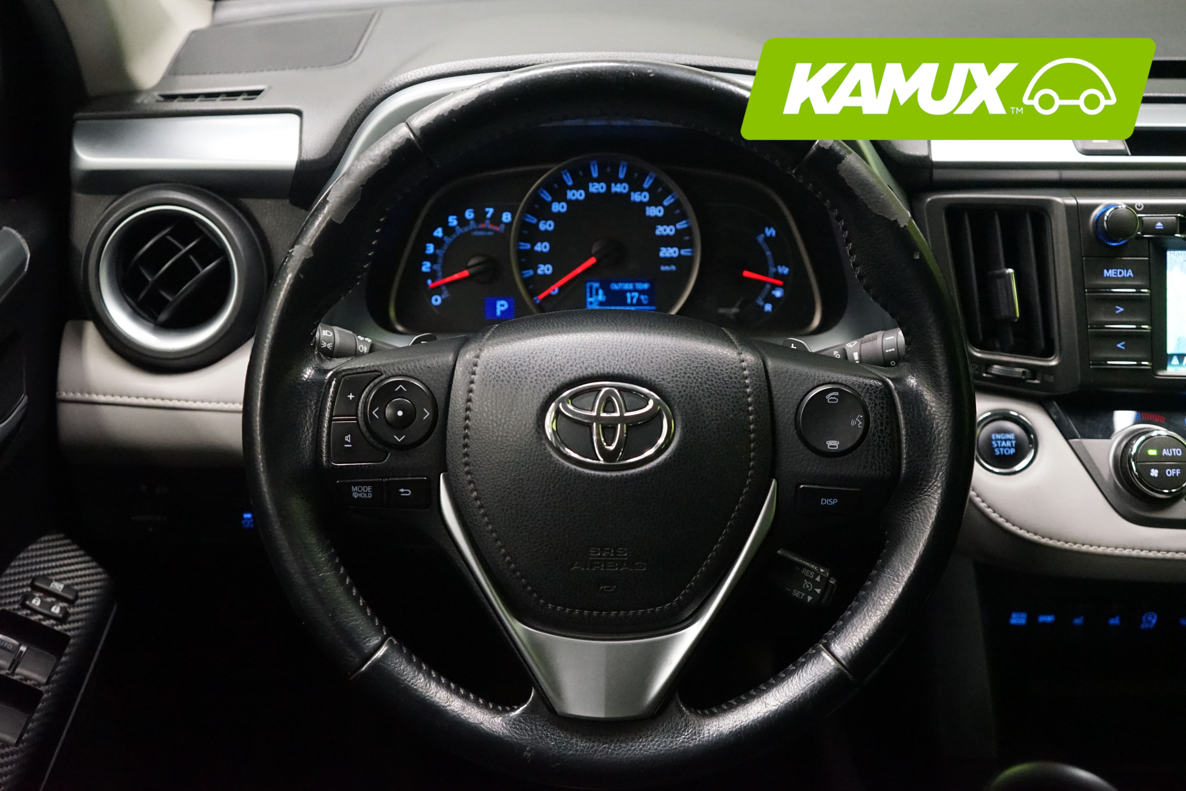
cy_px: 396
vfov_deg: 35.1
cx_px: 593
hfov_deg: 50.7
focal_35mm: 38
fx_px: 1252
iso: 6400
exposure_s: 1/60
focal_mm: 38
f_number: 4
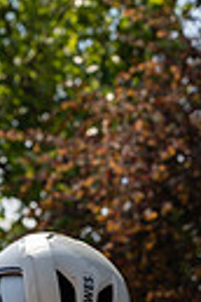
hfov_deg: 6.7
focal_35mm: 203
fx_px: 1700
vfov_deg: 9.9
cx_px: -33
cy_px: 398
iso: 100
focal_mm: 58
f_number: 4.5
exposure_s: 1/1000
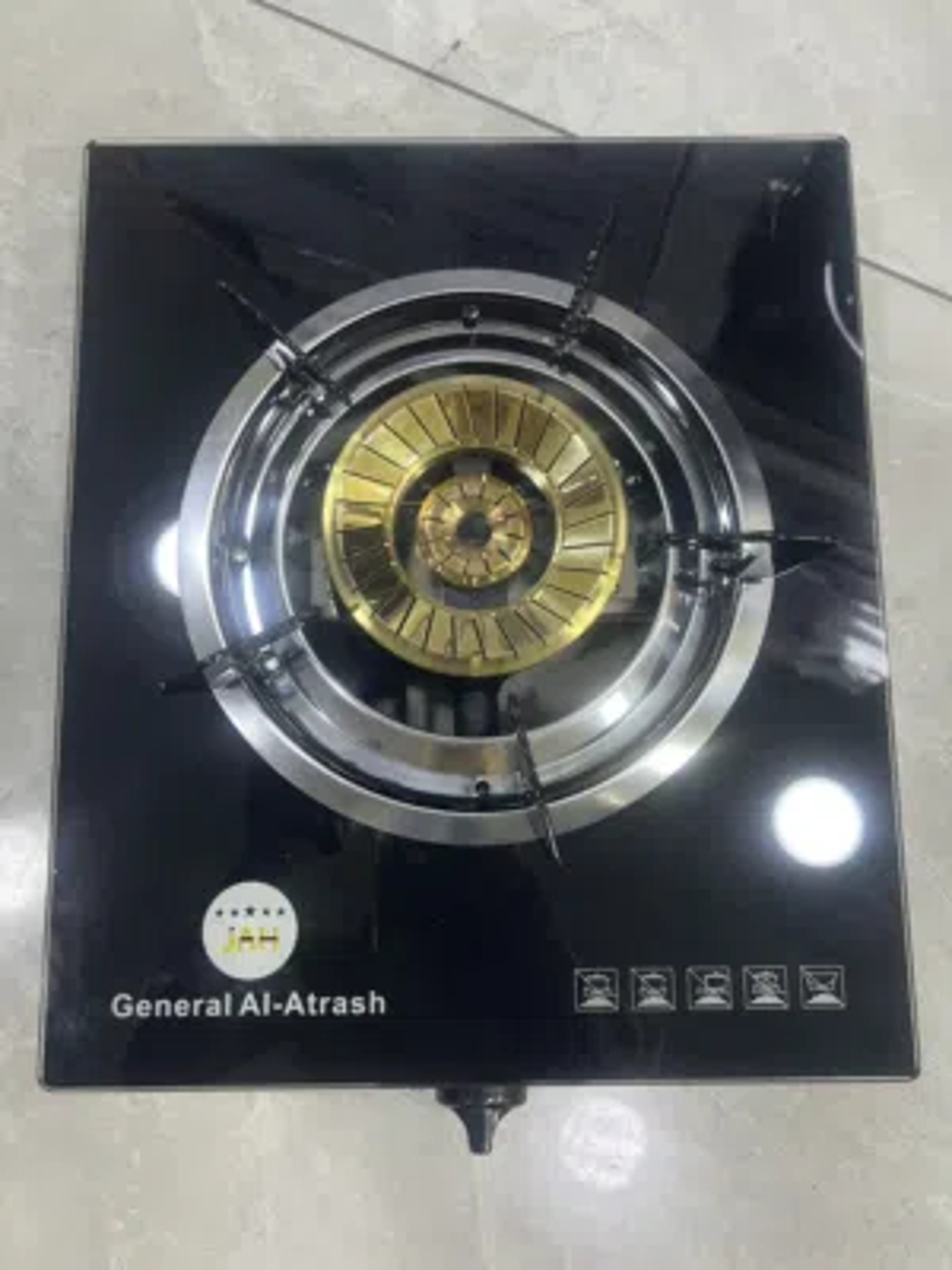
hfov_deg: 53.1
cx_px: 476
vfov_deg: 67.3
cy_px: 635
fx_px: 953
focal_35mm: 26
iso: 80
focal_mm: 5.7
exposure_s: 1/50
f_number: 1.5
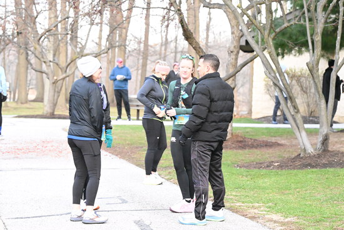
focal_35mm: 125
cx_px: 172
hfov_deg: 16.4
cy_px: 115
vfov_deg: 11.0
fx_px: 1195
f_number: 7.1
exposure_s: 1/2000
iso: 32000
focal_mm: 125
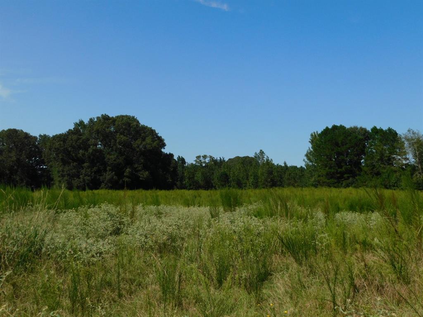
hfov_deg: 51.4
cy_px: 158
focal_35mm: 36
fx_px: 440
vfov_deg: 39.7
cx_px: 212
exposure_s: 1/500
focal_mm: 6.3
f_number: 7
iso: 125
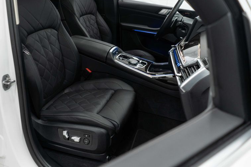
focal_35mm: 38
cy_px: 57
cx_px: 85
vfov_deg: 34.7
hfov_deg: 49.9
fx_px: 265
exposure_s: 1/50
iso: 500
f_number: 3.2
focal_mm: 28
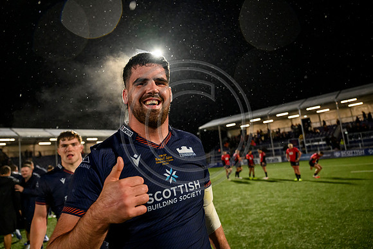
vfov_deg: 53.2
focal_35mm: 24
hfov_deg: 73.7
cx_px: 186
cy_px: 124
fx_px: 249
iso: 5000
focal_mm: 24
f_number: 3.2
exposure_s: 1/1250
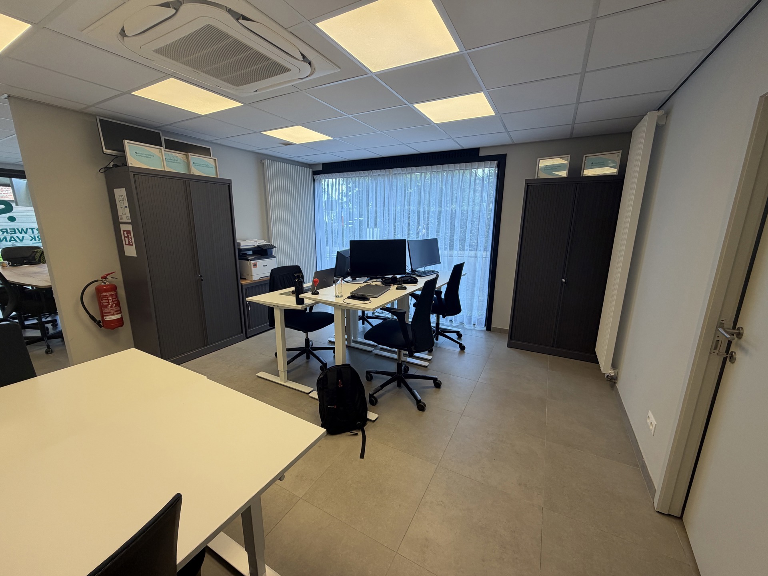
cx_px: 384
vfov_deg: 85.7
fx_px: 311
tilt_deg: -13.0
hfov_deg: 102.1
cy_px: 288
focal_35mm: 14
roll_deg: -0.4
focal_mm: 2.22
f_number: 2.2
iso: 64
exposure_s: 1/100
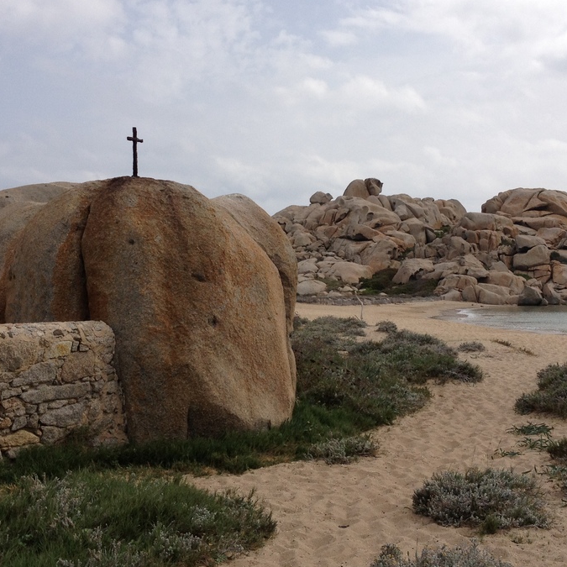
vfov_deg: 31.1
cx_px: 312
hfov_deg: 31.1
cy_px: 249
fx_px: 1019
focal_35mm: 55
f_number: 2.4
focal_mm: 4.28
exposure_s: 1/2304
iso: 64
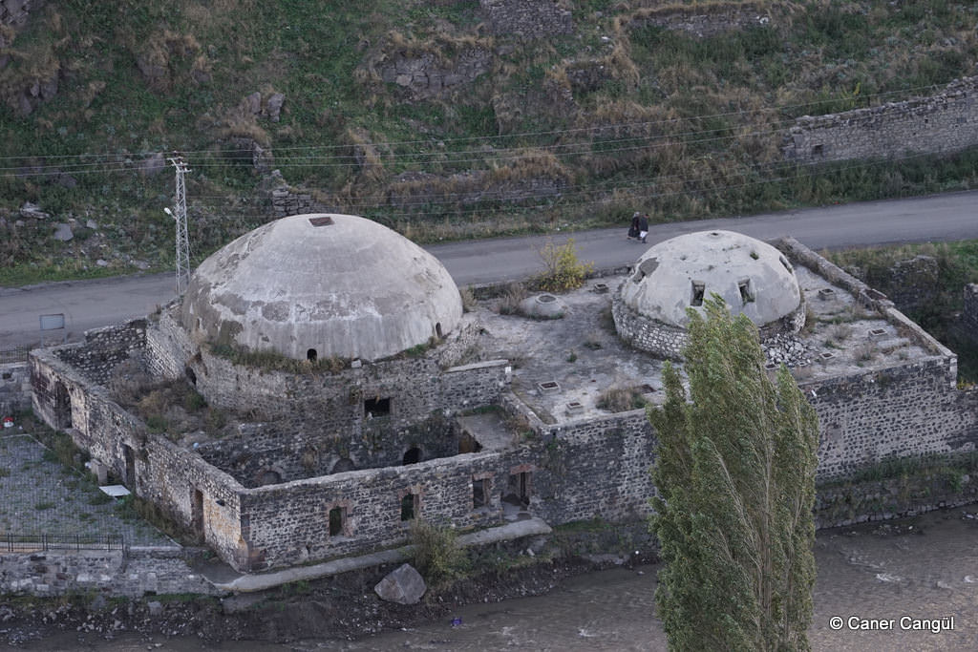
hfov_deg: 15.0
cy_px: 326
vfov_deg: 10.0
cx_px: 489
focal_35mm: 137
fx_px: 3722
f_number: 7.1
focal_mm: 137
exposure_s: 1/160
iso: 800
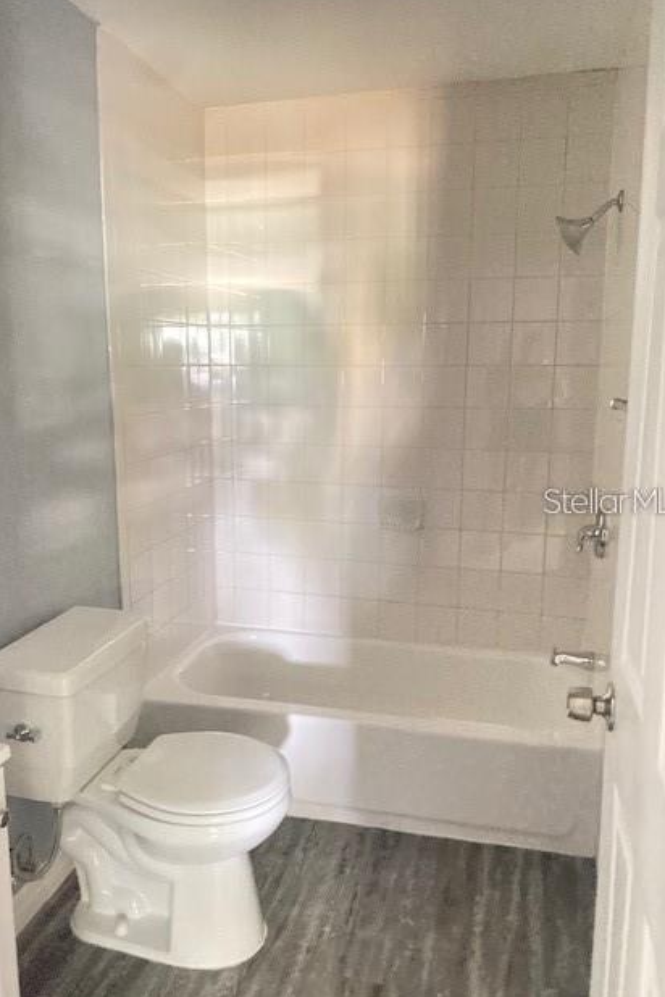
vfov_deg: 65.5
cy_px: 500
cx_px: 308
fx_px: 776
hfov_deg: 46.4
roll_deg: -0.8
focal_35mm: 28
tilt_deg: -9.1
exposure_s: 1/15
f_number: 1.8
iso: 1250
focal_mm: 4.25
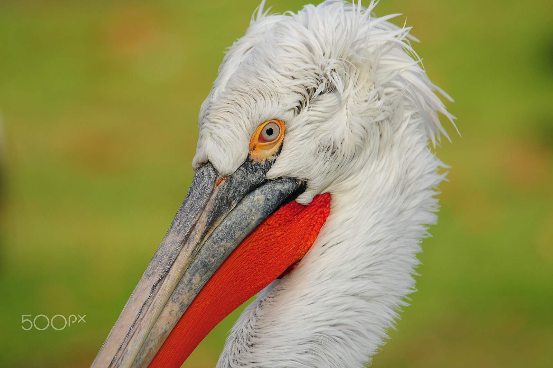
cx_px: 276
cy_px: 184
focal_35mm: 495
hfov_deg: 4.2
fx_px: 7595
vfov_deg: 2.8
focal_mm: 330
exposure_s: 1/640
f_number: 5.3
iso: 200
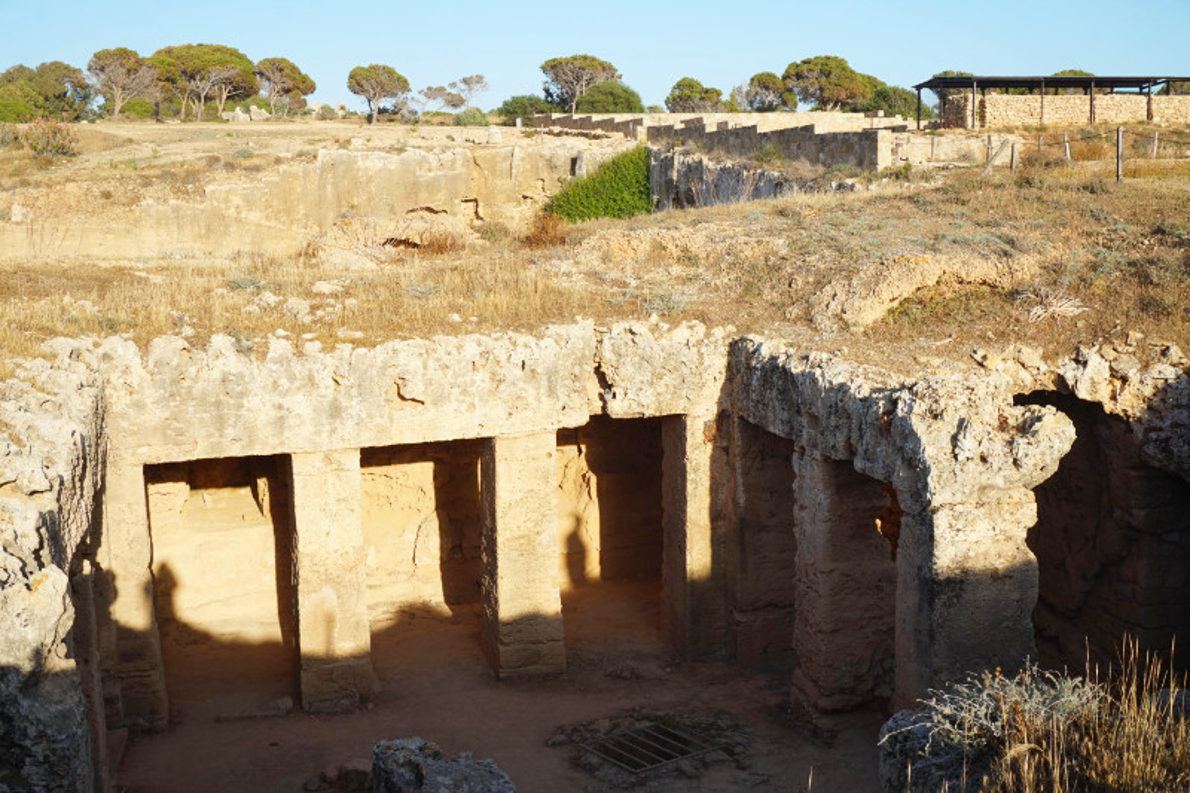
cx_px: 595
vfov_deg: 31.9
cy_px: 396
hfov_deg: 46.4
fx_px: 1388
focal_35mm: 42
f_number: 13
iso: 100
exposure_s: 1/80
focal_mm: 28
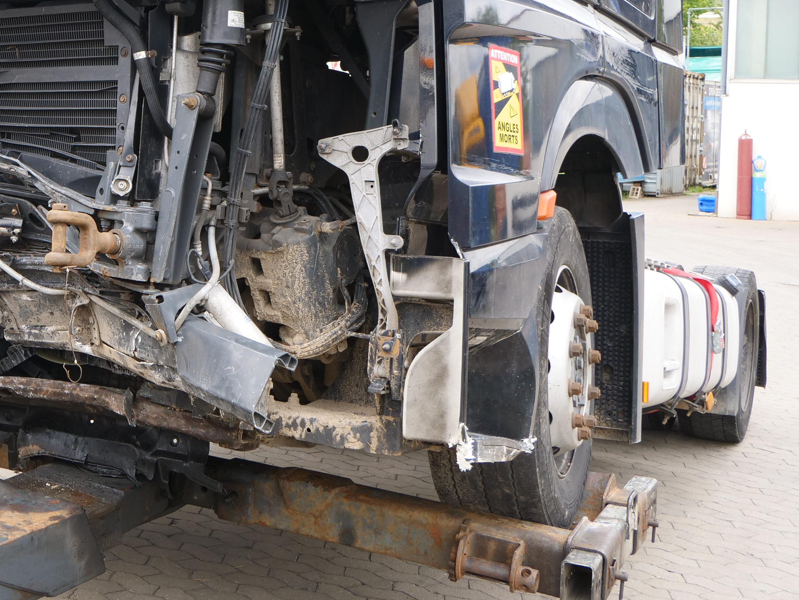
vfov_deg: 27.6
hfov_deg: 34.8
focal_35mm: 52
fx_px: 1200
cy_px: 136
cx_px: 89
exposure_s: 1/160
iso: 200
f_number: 5
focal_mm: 14
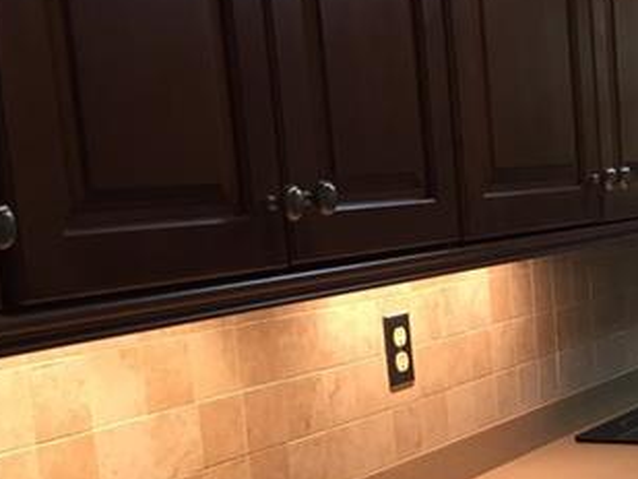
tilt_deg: -10.8
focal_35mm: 75
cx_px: 679
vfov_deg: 19.3
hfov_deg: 24.5
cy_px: 423
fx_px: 1383
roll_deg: +1.8
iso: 40
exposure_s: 1/30
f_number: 2.2
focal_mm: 4.15
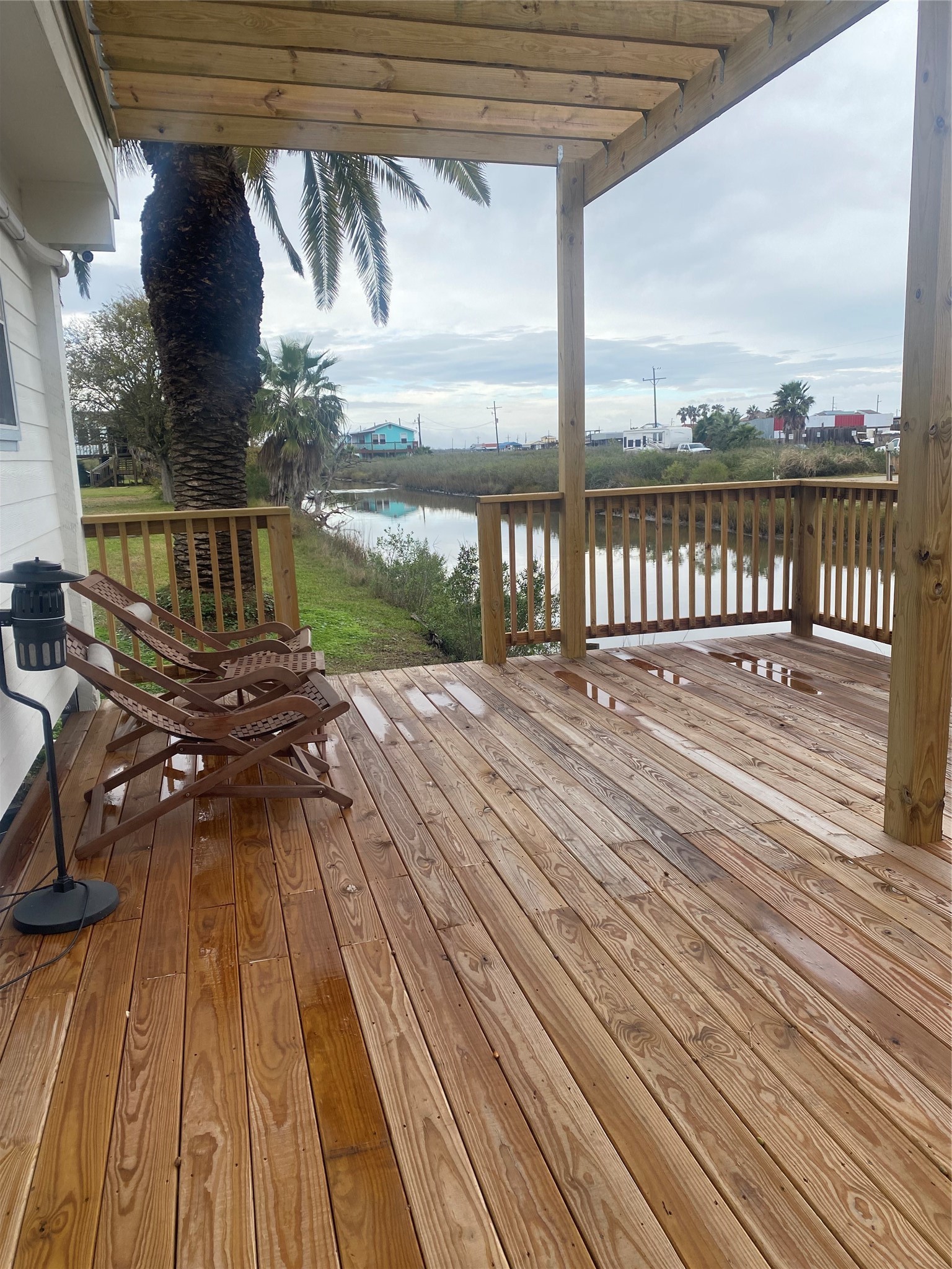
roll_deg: +2.9
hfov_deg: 53.1
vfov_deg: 67.3
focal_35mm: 26
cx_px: 476
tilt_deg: -10.1
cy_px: 634
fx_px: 953
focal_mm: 4.25
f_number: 1.8
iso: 32
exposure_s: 1/1218
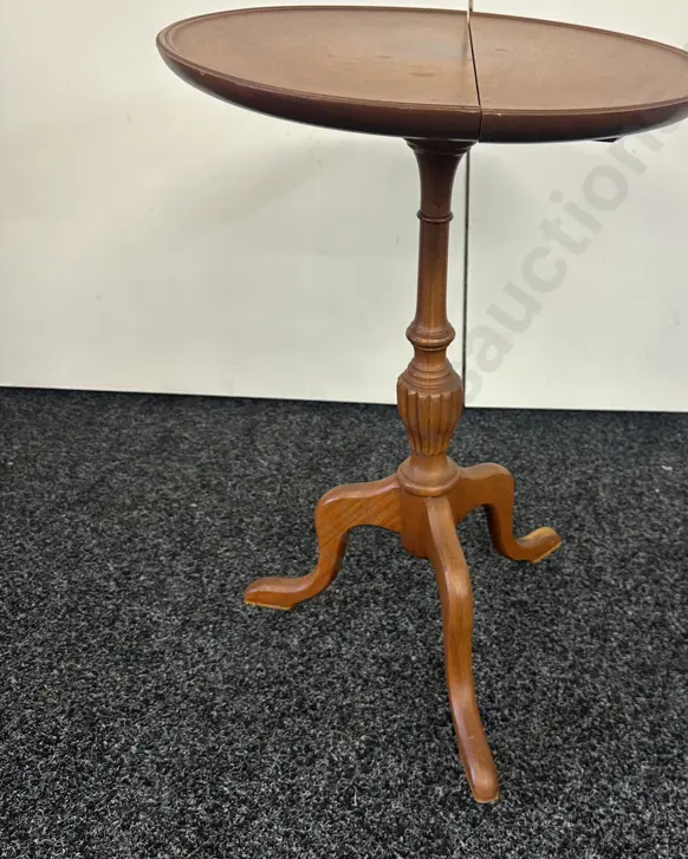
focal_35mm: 33
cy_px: 395
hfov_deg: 44.0
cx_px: 449
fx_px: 840
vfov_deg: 54.1
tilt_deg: -31.1
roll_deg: -0.6
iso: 125
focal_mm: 6.86
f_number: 1.78
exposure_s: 1/50
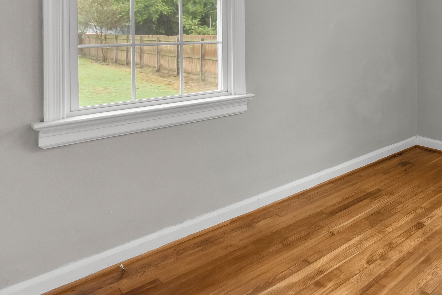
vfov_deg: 41.8
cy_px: 35
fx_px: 356
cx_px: 391
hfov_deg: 55.8
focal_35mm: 29
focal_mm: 16
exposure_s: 1/20
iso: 1000
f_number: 7.1
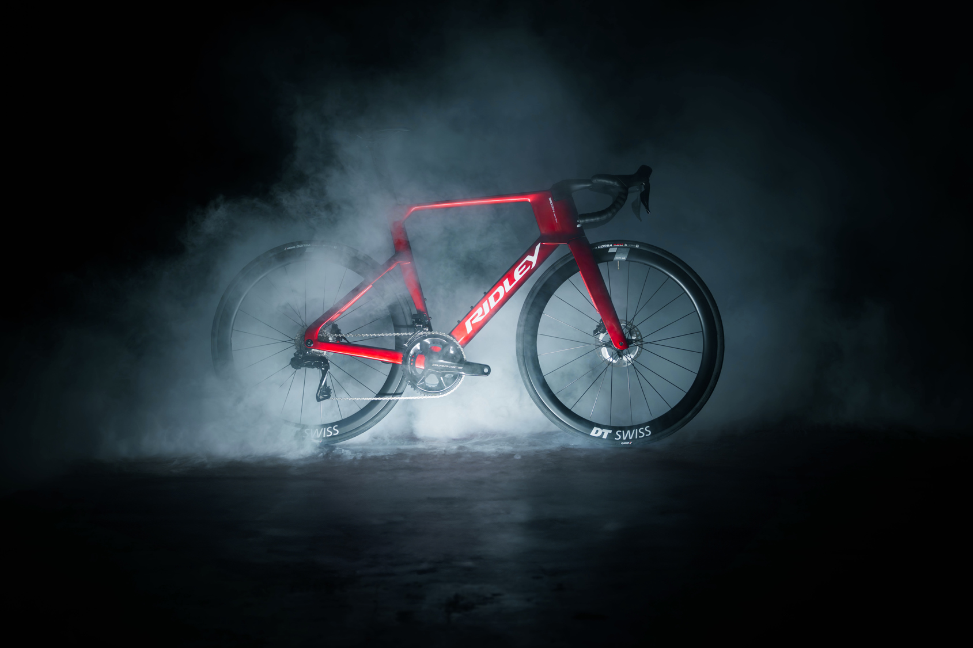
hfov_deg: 36.4
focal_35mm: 55
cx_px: 455
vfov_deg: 24.7
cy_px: 288
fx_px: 1481
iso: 640
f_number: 2.8
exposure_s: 1/80
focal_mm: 48.7
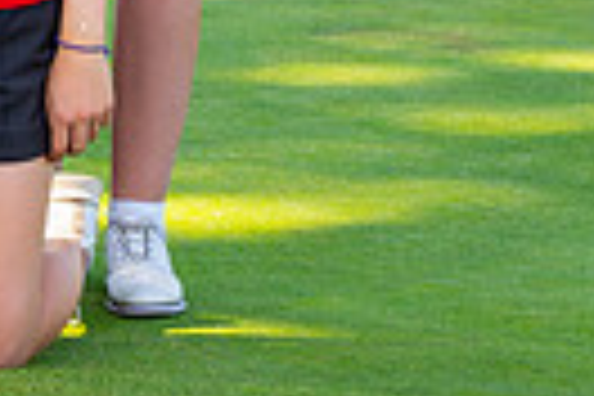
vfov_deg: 4.5
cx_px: -540
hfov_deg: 6.7
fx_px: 4917
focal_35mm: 298
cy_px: -421
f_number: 10
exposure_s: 1/60
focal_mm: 68
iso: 100
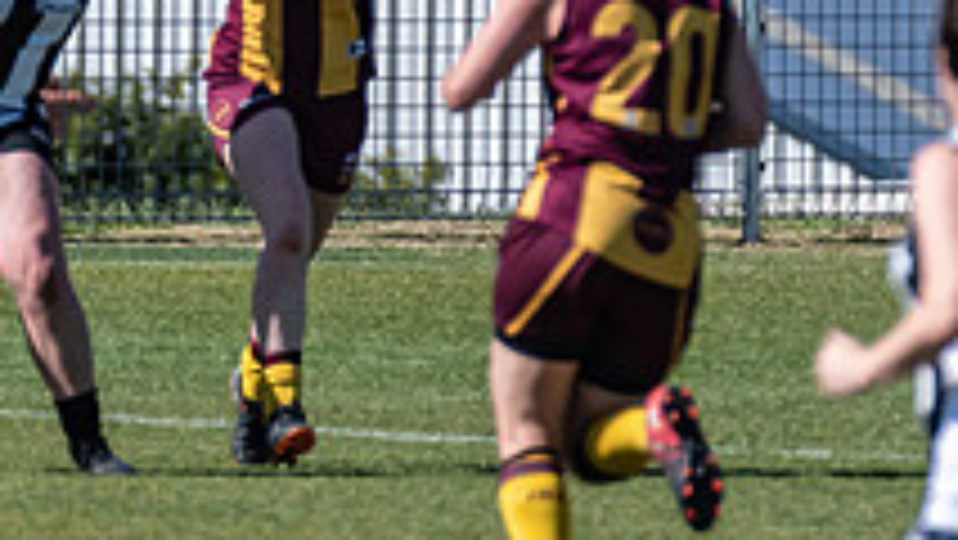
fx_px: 52755
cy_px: 248
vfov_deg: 0.6
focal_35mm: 2076
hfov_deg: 1.0
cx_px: -110
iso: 800
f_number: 8
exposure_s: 1/4000
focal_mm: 460
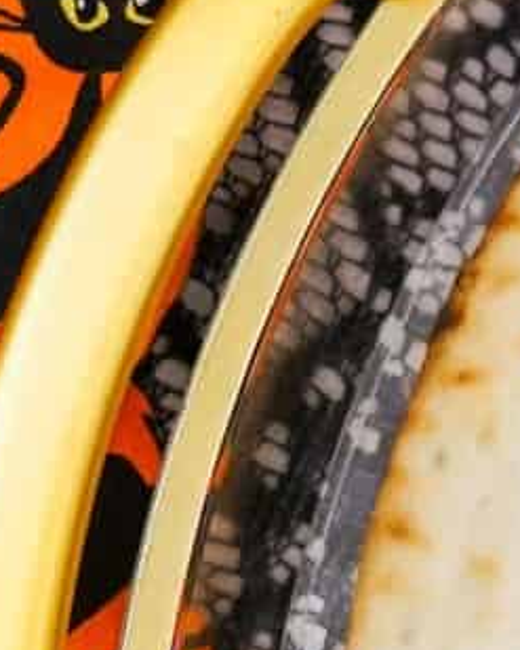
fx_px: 7891
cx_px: 1835
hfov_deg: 3.6
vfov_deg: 4.7
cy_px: 890
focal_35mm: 410
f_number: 4
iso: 1000
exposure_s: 1/60
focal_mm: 50
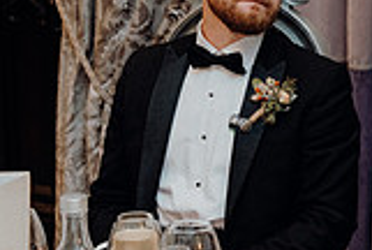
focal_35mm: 169
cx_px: 665
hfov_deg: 11.3
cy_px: 22
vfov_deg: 8.1
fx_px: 1750
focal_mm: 47
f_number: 3.5
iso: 2500
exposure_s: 1/160
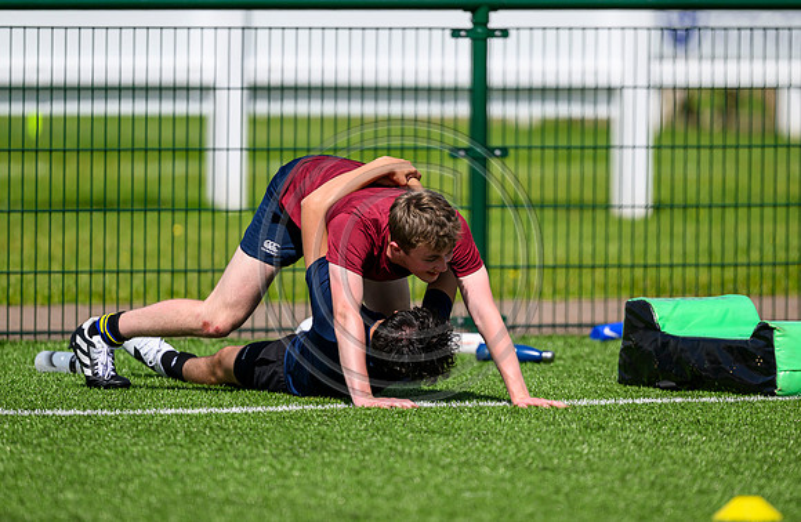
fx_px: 10694
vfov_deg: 2.8
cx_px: 405
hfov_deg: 4.3
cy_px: 279
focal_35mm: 484
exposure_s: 1/6400
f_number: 3.2
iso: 250
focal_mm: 400
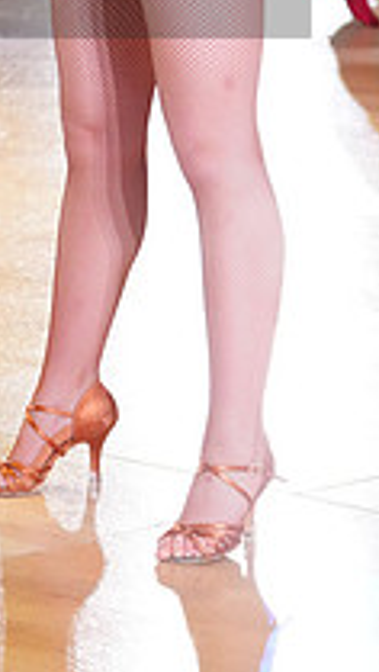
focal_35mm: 221
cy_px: -68
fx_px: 3937
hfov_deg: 5.5
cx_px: -130
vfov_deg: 9.6
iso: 3200
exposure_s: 1/400
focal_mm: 76
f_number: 4
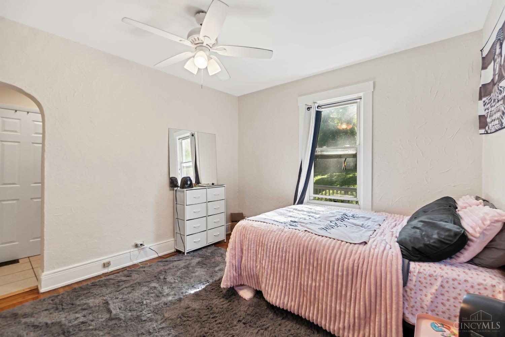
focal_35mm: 15
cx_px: 252
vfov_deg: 77.3
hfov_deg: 100.4
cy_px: 168
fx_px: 210
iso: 800
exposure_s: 1/30
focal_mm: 10
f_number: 4
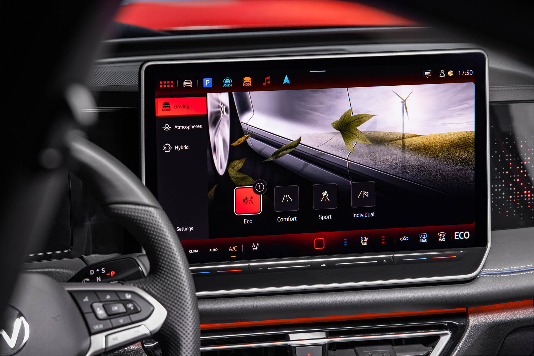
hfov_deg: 12.8
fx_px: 2373
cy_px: 178
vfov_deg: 8.6
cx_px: 267
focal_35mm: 160
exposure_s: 1/160
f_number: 9
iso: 1000
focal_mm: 160
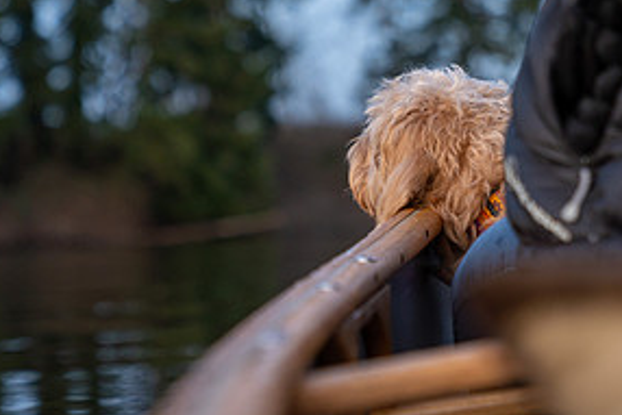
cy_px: 236
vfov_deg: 10.0
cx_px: 476
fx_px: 2385
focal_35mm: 138
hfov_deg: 14.8
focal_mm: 68
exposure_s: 1/160
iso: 100
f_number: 3.2
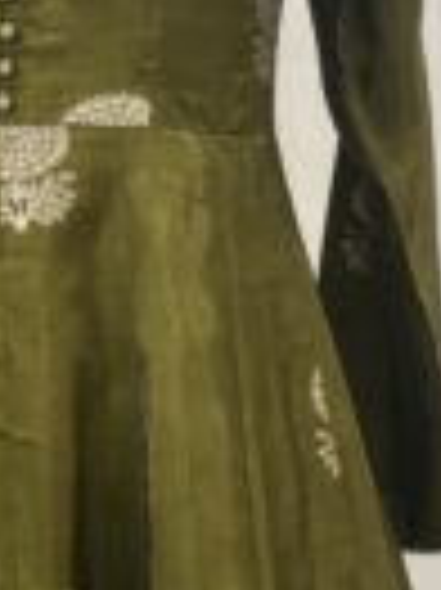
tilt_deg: -8.3
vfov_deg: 11.6
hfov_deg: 8.6
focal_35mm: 171
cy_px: 241
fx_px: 2909
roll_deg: +1.5
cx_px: -54
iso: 160
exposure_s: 1/50
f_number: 1.78
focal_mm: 6.76
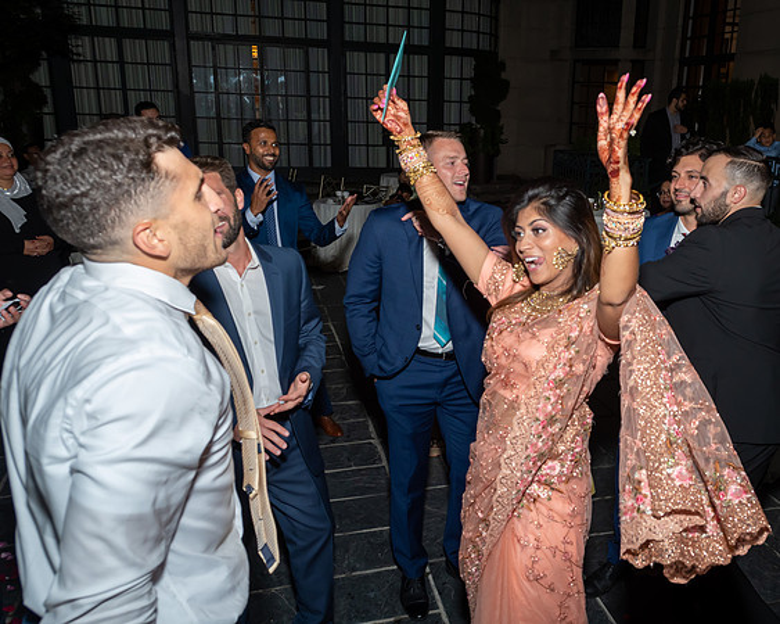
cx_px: 495
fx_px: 713
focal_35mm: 31
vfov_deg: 47.2
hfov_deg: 56.6
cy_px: 301
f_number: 5.6
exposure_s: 1/250
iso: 500
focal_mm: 17
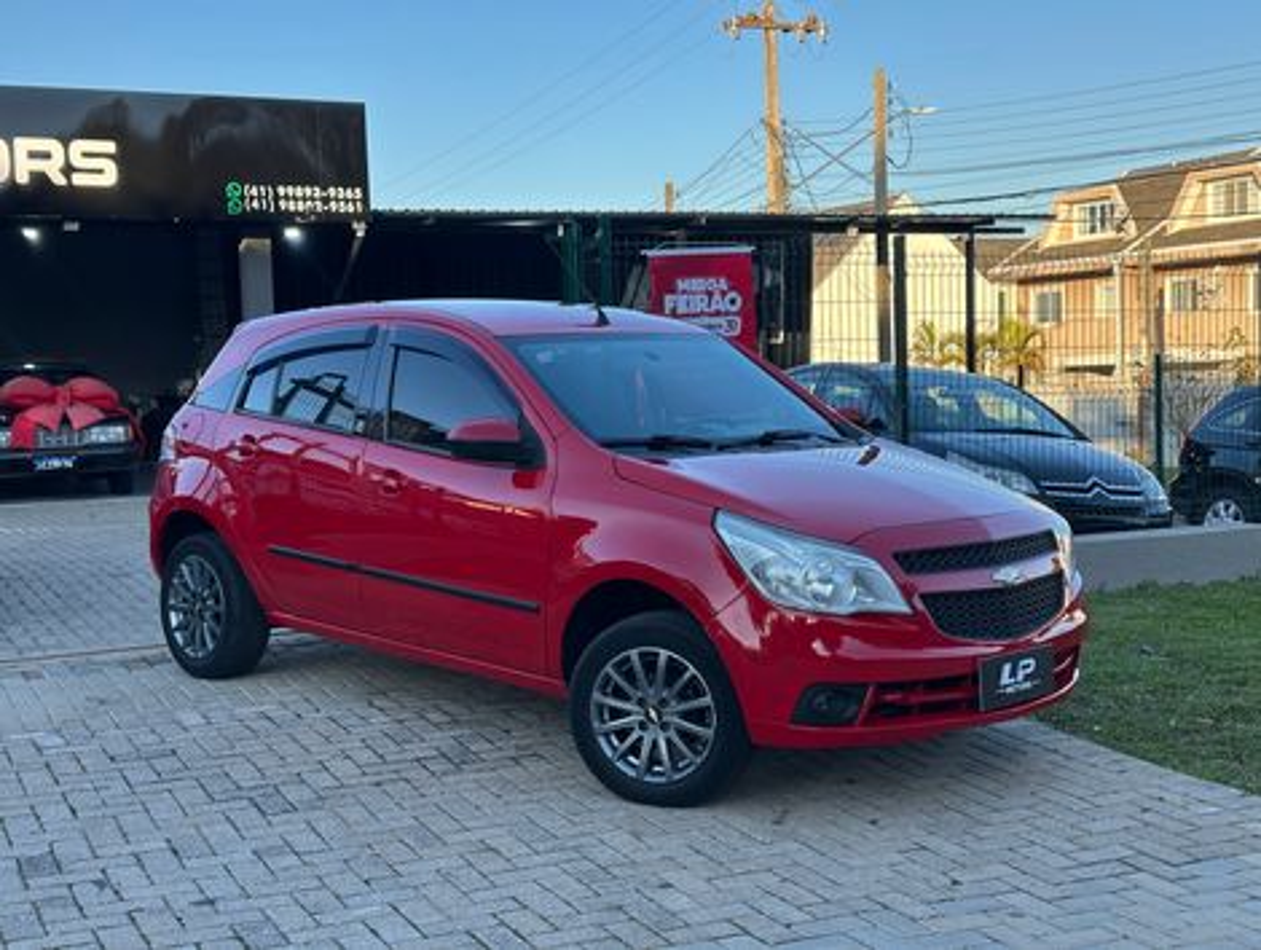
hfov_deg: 39.6
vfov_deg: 30.3
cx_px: 630
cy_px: 475
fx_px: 1751
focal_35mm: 48
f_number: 1.78
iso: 64
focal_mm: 6.86
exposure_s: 1/823
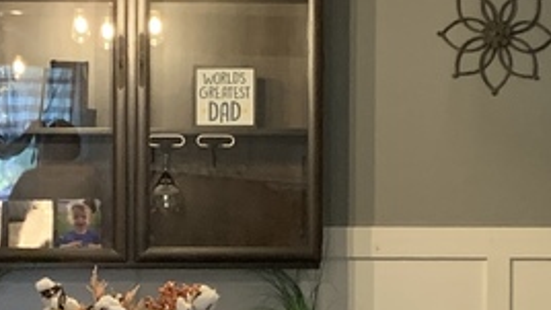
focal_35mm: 152
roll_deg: -1.9
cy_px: 271
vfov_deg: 8.0
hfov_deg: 14.1
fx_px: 2222
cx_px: 173
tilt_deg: -1.0
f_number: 1.8
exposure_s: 1/60
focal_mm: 4.25
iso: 250
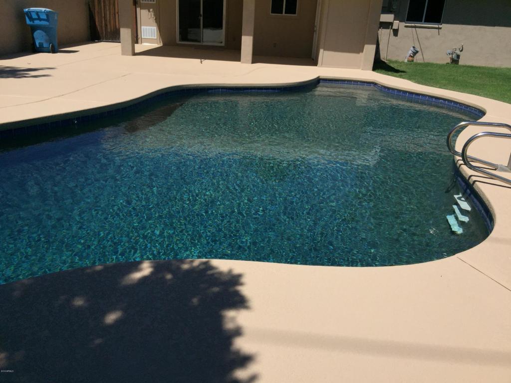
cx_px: 256
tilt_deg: -19.8
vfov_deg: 48.2
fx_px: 428
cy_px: 192
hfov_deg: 61.7
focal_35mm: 29
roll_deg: -5.7
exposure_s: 1/9901
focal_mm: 4.15
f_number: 2.2
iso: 32
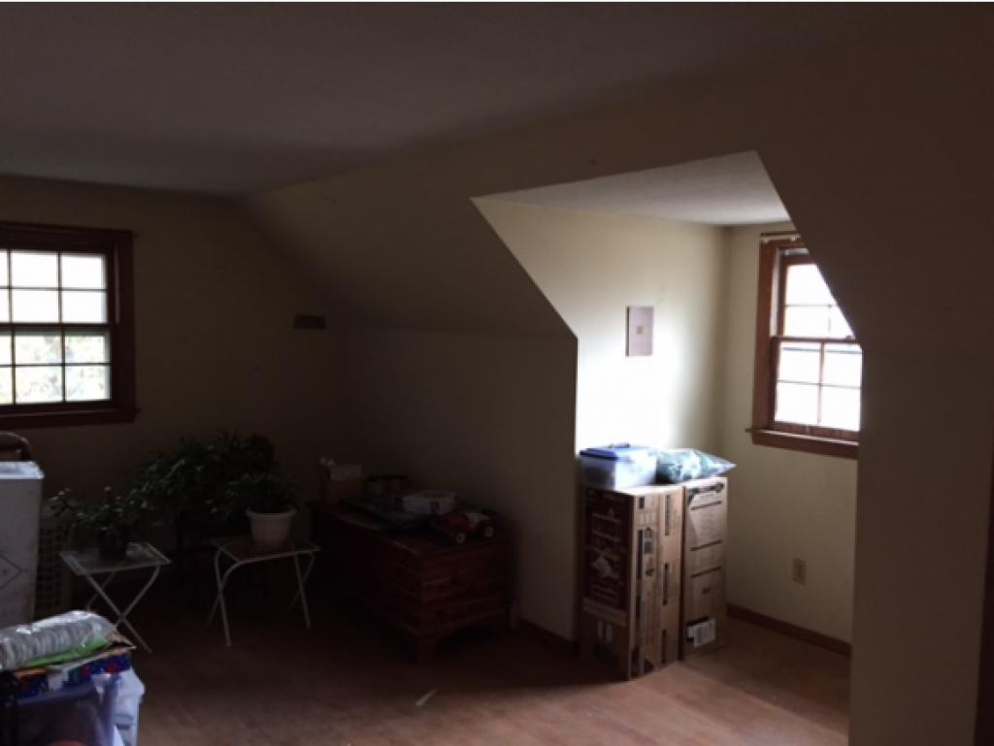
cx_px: 497
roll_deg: -1.2
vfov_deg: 48.3
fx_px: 833
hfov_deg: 61.6
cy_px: 373
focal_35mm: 29
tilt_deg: -3.4
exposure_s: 1/17
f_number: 2.2
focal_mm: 4.15
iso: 250
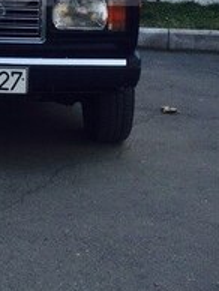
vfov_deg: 24.8
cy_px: -16
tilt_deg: -2.8
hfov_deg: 19.2
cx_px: -15
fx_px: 623
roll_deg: -2.8
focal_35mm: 74
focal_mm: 4.15
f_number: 2.2
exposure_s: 1/1099
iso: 32
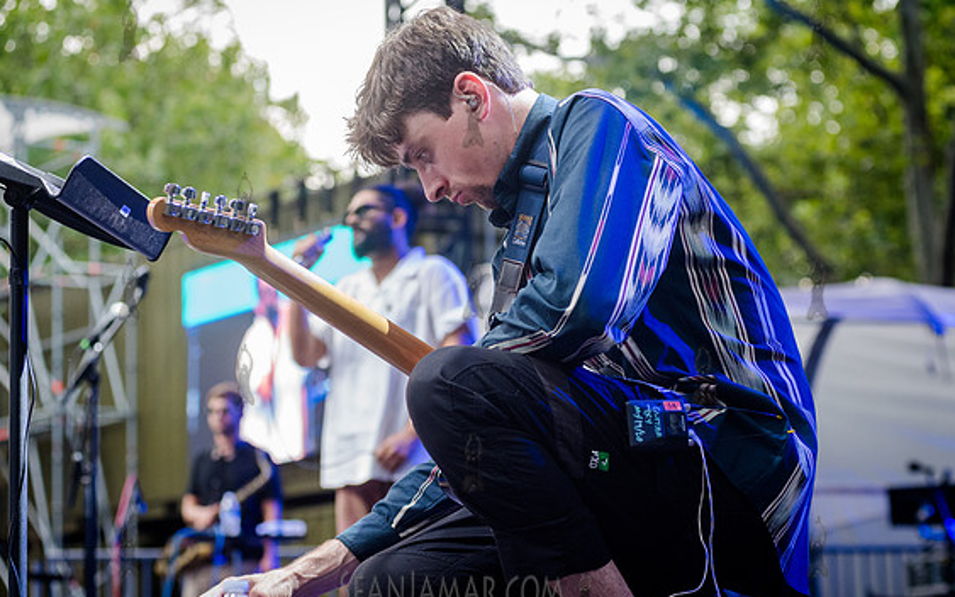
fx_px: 2421
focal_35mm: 93
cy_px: 307
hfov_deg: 22.3
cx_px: 525
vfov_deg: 14.1
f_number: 4
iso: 2000
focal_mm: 80
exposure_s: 1/250
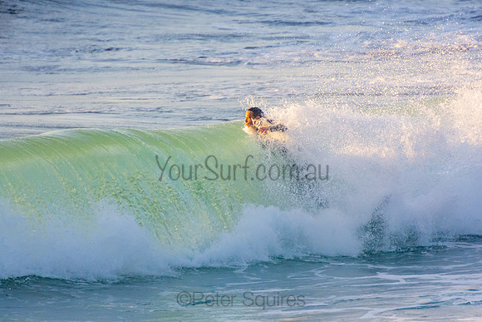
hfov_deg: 3.3
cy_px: 161
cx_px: 241
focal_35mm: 621
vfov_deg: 2.2
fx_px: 8321
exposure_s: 1/1250
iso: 720
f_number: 5.6
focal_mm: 400
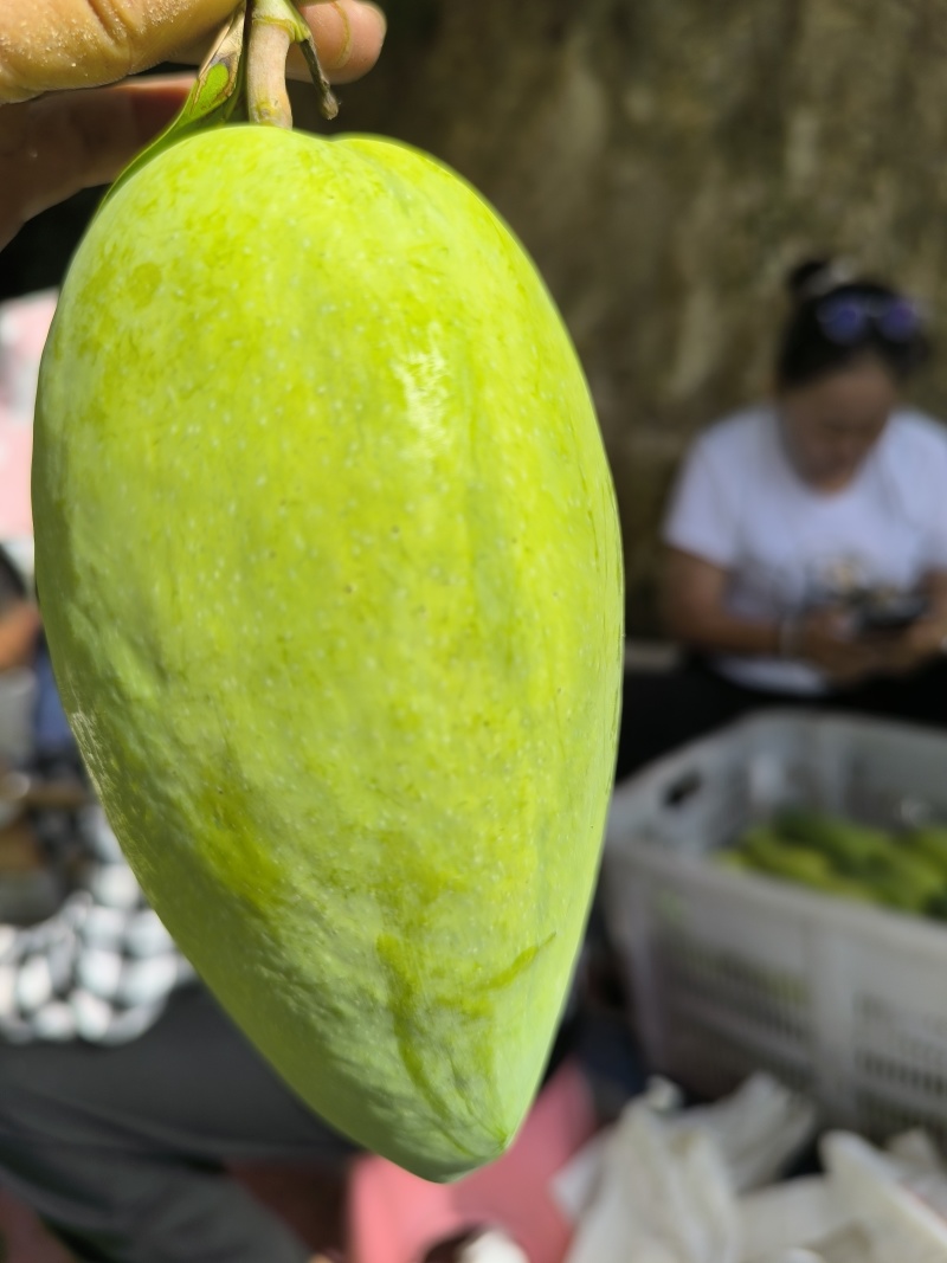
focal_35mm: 23
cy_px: 632
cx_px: 474
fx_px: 839
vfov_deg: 73.9
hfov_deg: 58.9
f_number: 1.65
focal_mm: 6.14
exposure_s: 1/866
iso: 50
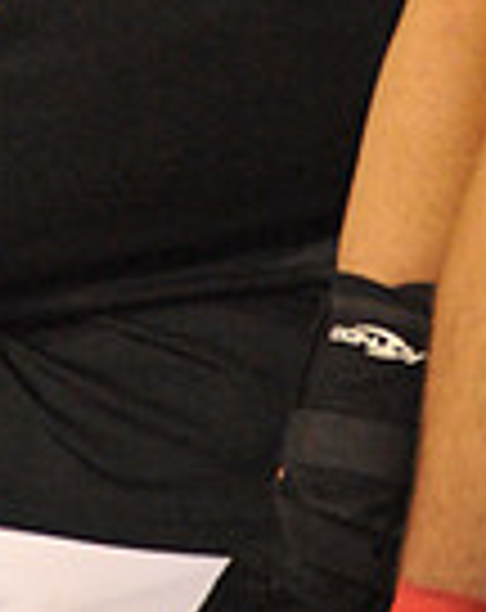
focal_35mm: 622
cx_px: -346
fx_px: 11234
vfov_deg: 3.1
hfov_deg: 2.5
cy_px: -684
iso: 6400
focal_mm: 155
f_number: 5
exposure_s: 1/200
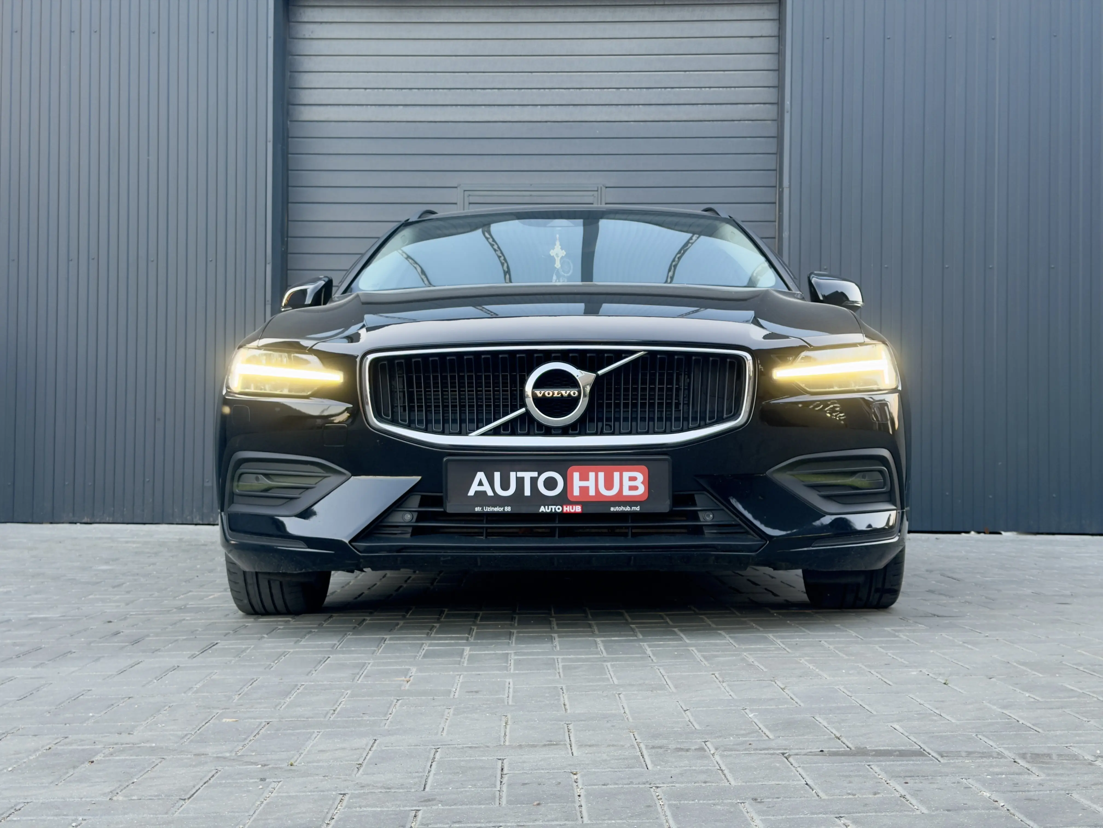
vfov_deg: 30.3
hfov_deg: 39.7
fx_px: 1529
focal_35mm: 48
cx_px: 552
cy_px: 414
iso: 160
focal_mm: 6.76
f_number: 1.78
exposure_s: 1/225
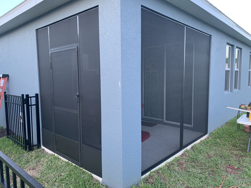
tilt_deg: -6.8
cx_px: 126
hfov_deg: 67.3
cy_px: 94
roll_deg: +1.6
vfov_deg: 53.1
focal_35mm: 26
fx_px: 189
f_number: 1.8
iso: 100
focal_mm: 4.25
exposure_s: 1/106
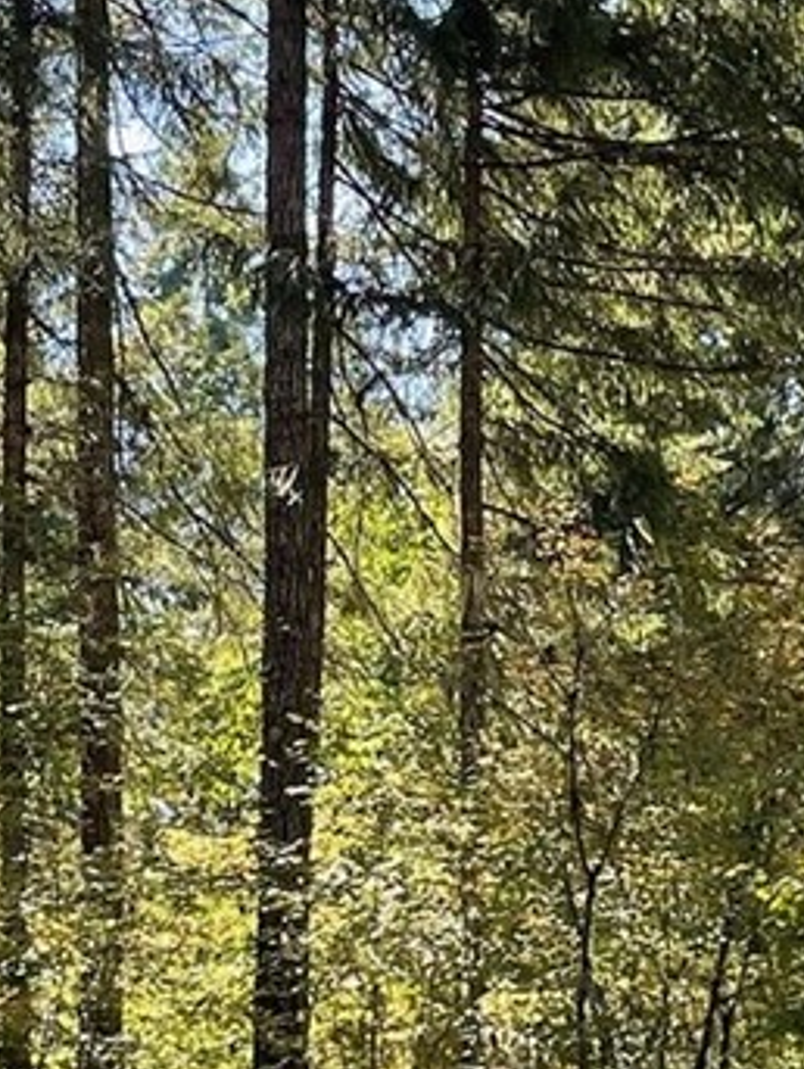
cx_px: 137
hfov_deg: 13.5
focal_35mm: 109
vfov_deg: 18.0
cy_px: 464
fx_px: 3369
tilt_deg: +12.5
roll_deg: +1.5
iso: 32
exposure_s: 1/299
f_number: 1.6
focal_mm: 4.2
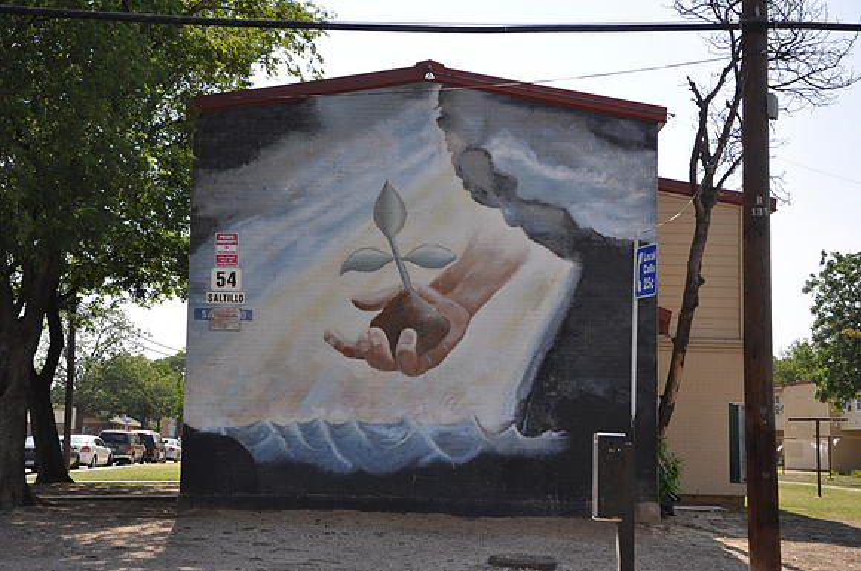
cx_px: 430
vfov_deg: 21.5
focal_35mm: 63
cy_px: 286
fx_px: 1505
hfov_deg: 31.9
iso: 200
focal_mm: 42
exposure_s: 1/160
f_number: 6.3
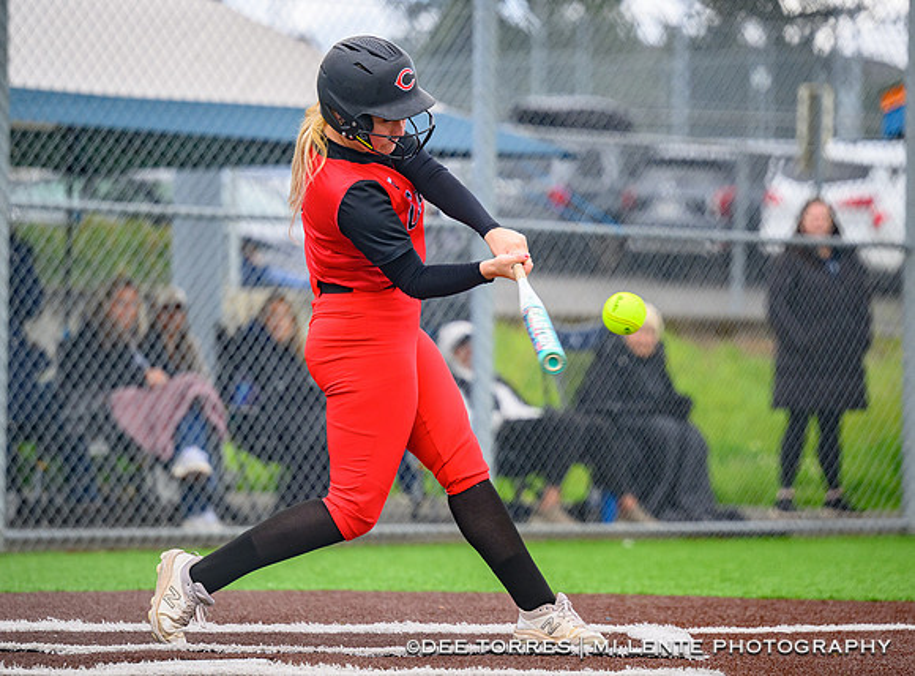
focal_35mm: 191
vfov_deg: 7.7
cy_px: 284
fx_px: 5013
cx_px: 436
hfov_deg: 10.4
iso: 1000
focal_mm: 145
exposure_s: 1/2500
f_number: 2.8
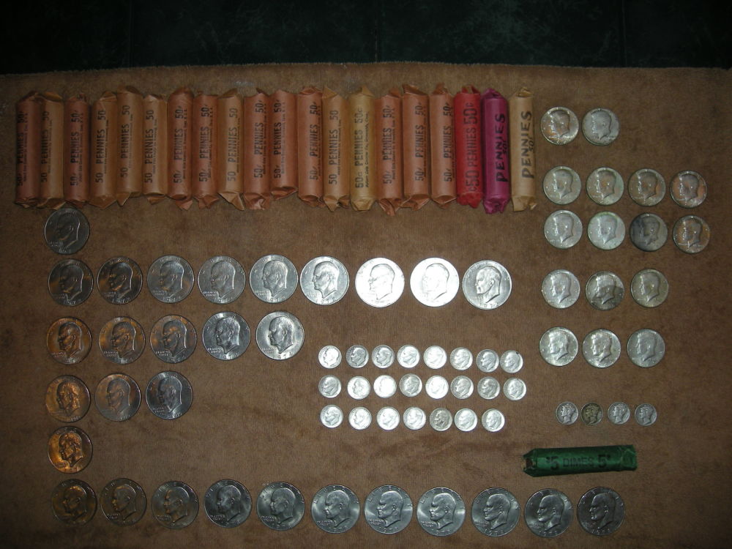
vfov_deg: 40.7
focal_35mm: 35
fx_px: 740
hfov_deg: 52.6
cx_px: 366
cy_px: 274
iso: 50
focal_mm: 5.7
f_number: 2.8
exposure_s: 1/60
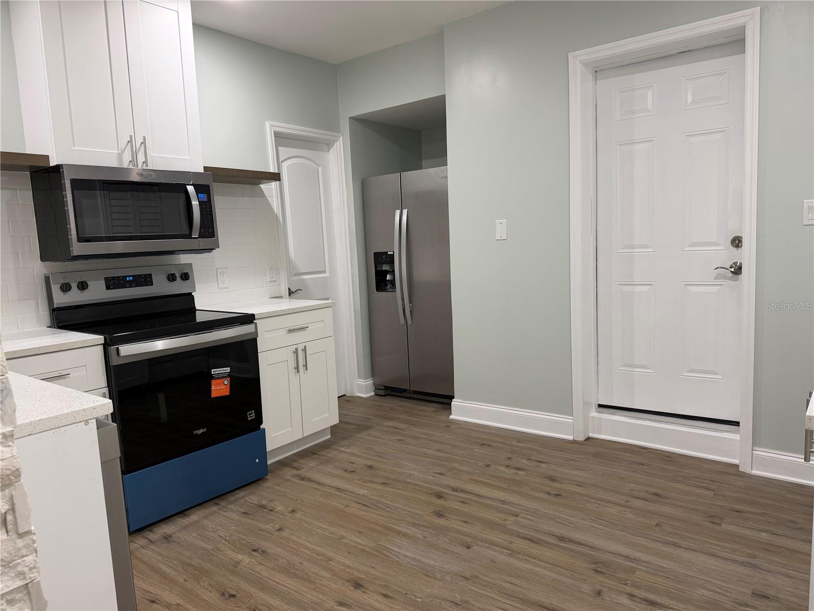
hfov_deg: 71.6
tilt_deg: -7.3
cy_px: 306
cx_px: 407
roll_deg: +2.0
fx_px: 564
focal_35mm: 24
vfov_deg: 56.8
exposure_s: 1/60
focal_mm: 6.76
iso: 160
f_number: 1.78
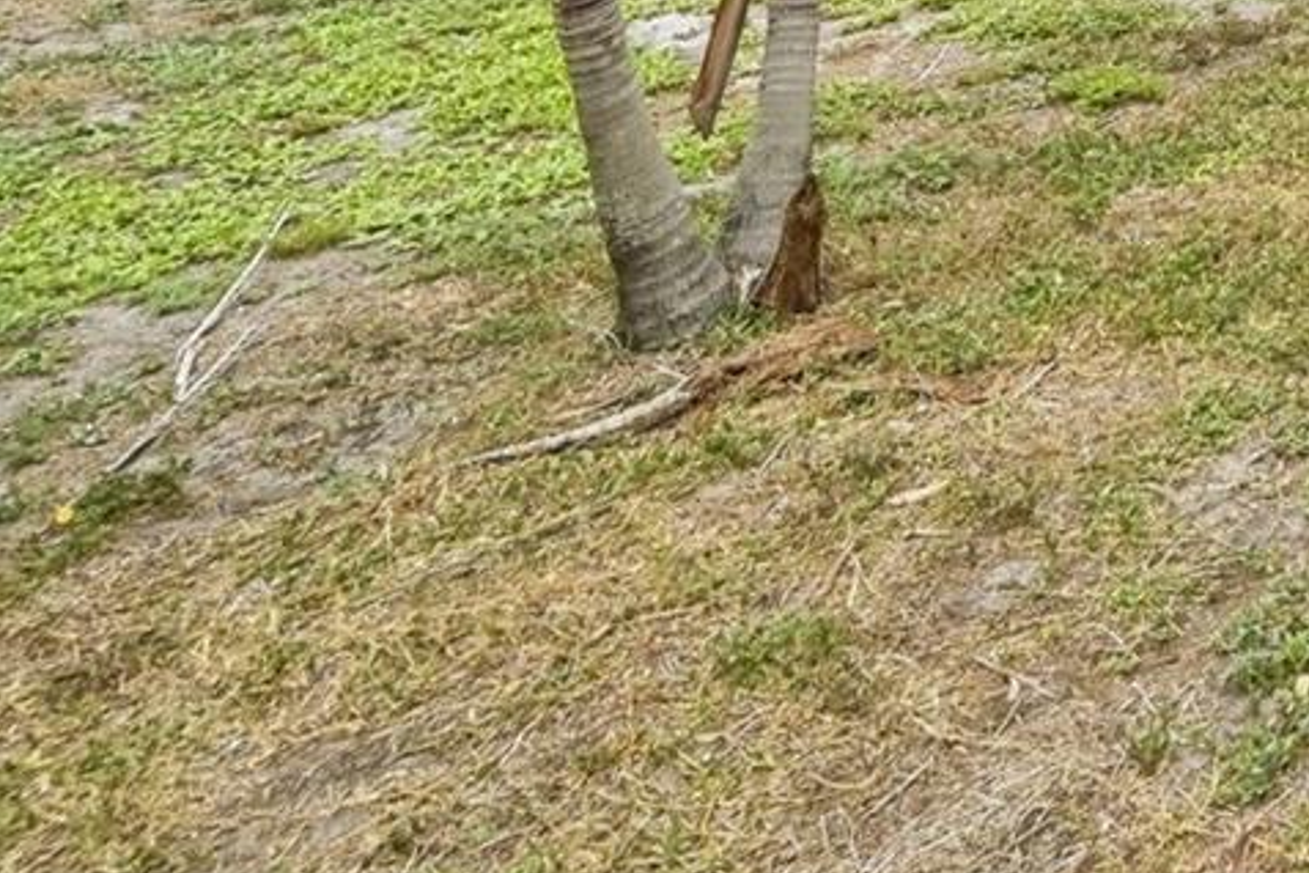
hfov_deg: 25.3
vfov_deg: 22.1
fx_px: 1709
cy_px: -535
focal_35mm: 47
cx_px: 2149
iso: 400
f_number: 8
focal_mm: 14
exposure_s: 1/1250
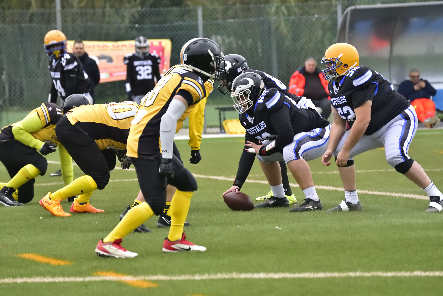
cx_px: 222
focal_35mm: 300
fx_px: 3693
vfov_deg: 4.6
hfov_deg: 6.9
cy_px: 148
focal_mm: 300
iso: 7200
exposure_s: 1/1250
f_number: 8
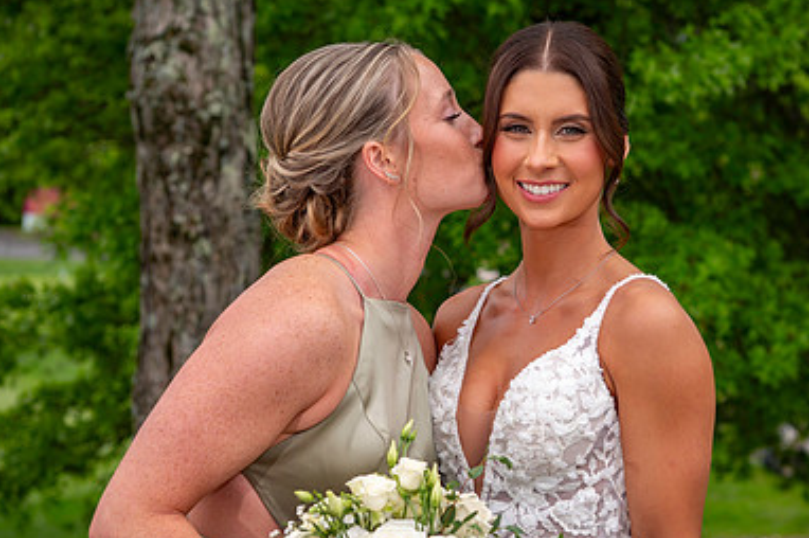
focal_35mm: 76
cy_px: 246
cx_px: 449
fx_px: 1706
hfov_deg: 26.7
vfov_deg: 17.9
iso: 200
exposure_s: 1/1000
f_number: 4
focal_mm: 50
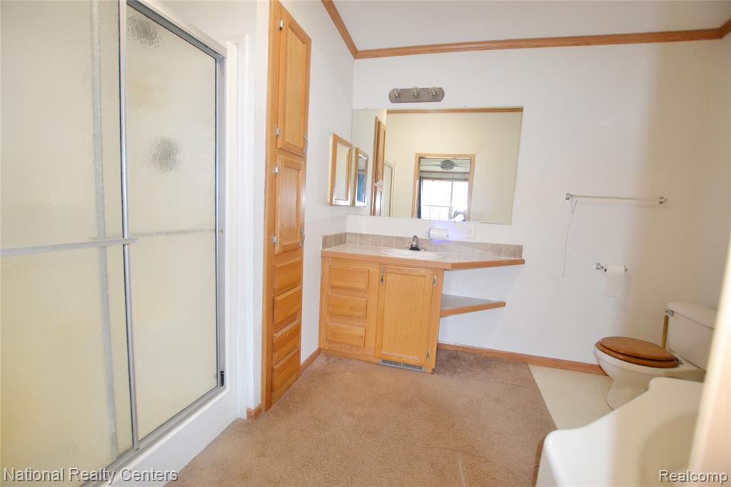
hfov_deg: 100.4
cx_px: 366
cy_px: 244
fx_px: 304
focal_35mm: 15
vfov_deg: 77.3
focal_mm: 10
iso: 1400
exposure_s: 1/60
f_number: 3.5
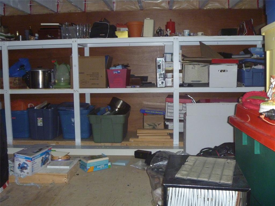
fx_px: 278
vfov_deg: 40.7
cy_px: 103
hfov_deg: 52.6
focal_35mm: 35
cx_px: 138
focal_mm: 6.3
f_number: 3.5
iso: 400
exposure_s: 1/30
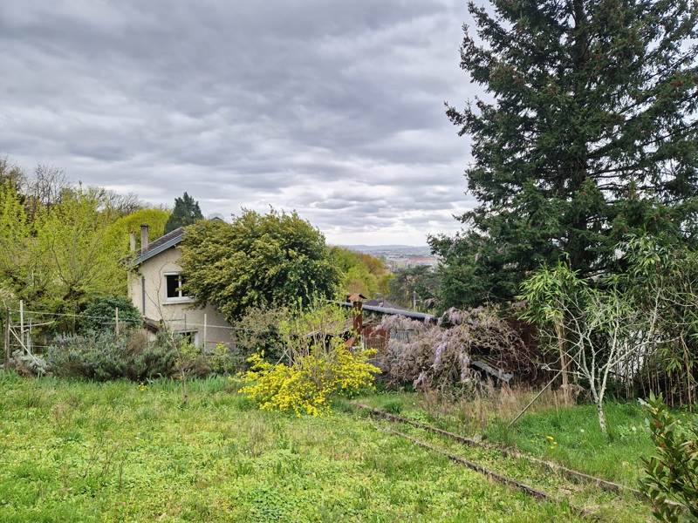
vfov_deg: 58.9
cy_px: 262
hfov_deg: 73.9
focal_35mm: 23
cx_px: 349
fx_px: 464
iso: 50
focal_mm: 5.4
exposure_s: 1/189
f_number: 1.8
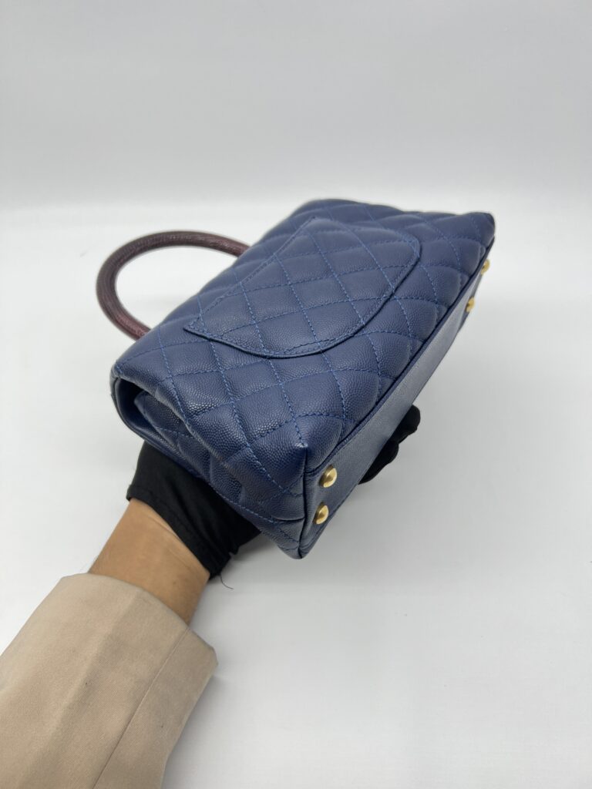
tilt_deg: -45.7
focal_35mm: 26
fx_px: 593
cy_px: 394
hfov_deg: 53.1
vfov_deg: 67.3
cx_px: 296
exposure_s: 1/100
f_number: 1.5
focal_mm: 5.7
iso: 40
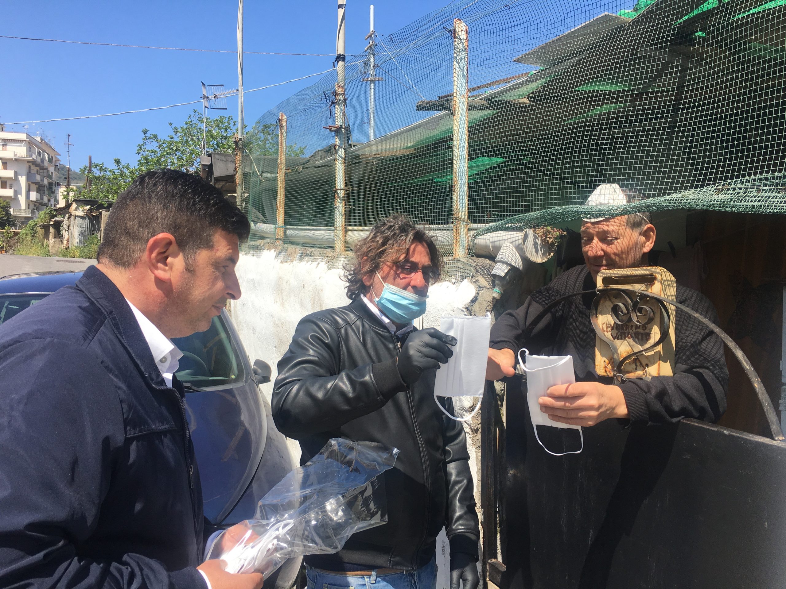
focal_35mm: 29
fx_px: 658
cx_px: 393
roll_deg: -1.9
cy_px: 294
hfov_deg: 61.7
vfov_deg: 48.2
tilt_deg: +0.5
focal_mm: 4.15
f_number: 2.2
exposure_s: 1/1451
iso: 25
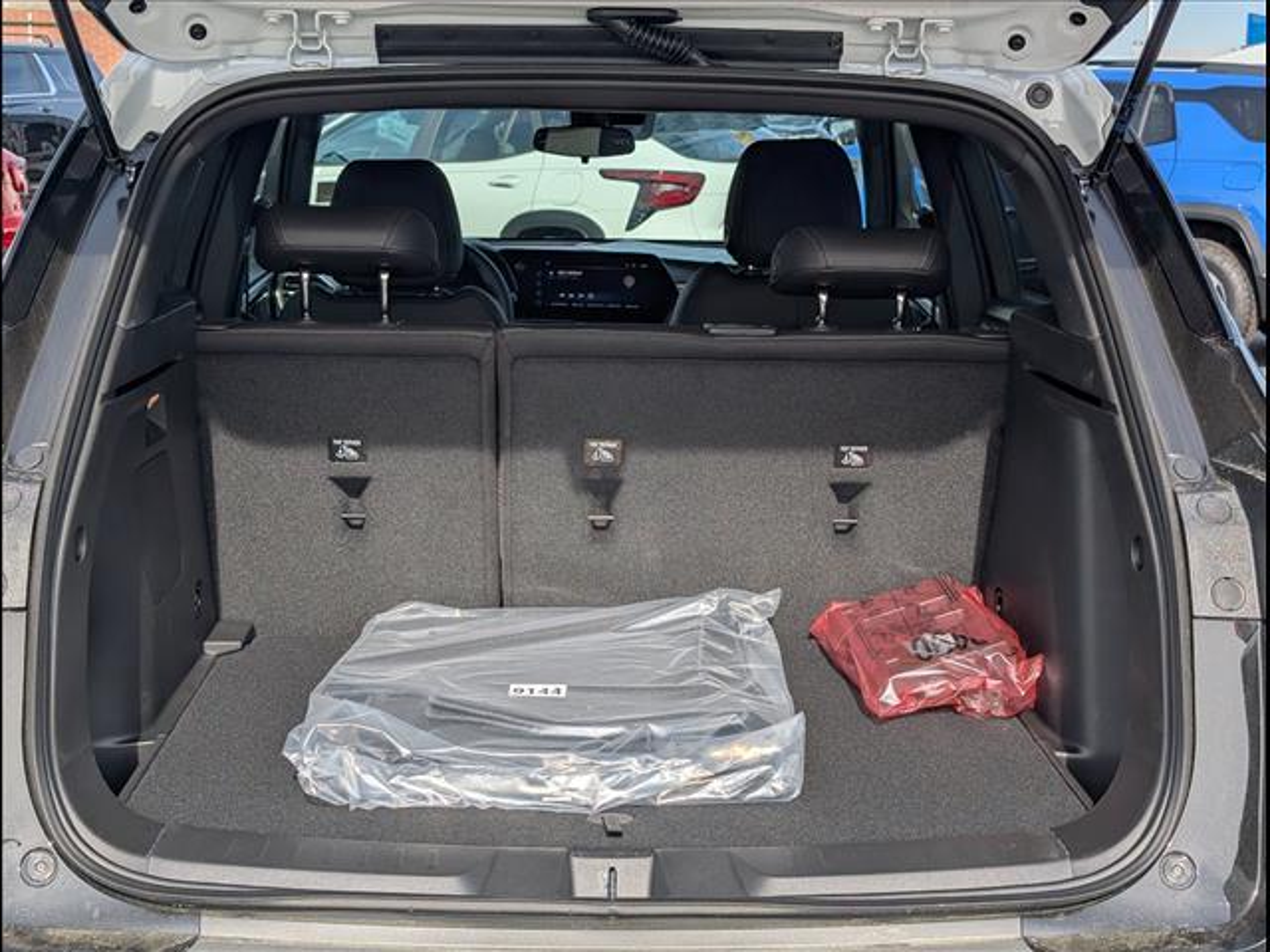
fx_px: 1798
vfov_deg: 29.7
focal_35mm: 49
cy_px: 476
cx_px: 635
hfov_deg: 38.9
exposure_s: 1/1000
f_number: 1.68
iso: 21
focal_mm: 6.9
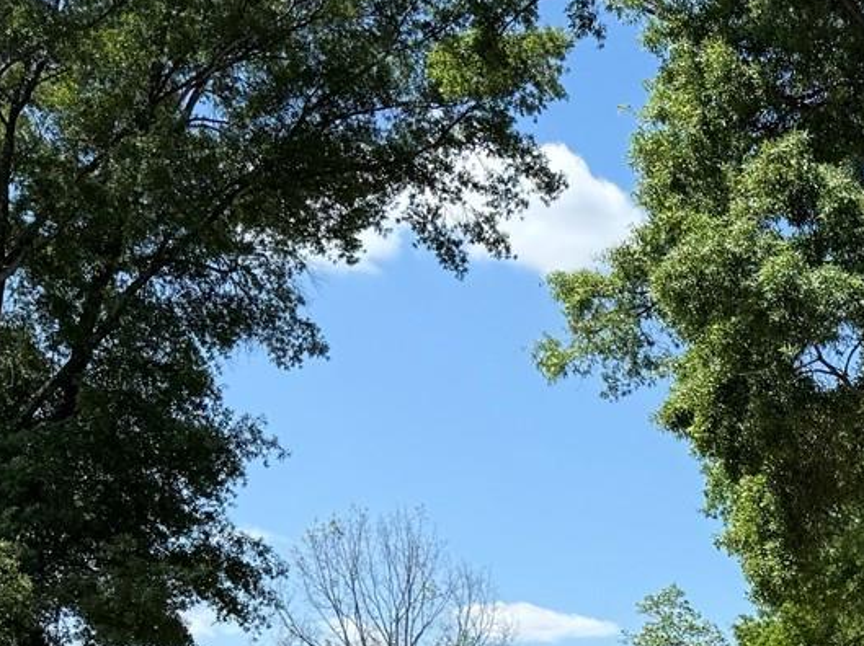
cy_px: 940
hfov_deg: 18.2
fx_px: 2320
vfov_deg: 14.9
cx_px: 1375
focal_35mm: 93
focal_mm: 6.76
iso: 80
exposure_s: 1/2703
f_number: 1.78
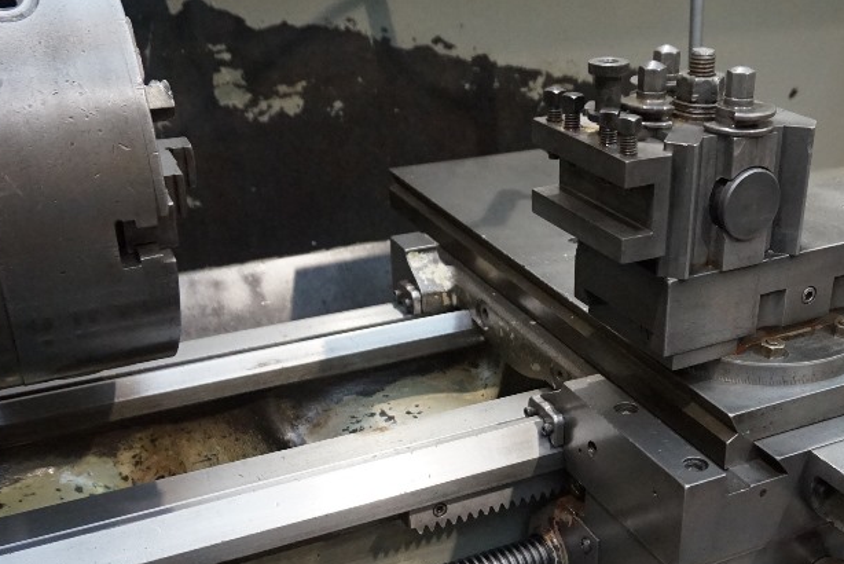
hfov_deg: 42.9
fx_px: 1055
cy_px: 424
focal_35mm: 45
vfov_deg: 29.4
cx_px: 573
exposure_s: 1/80
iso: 3200
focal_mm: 18
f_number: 4
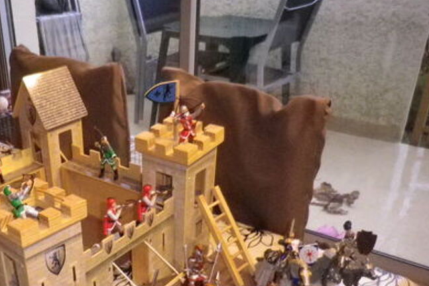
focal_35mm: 45
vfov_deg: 28.9
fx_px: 536
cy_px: 245
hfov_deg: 42.4
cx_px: 113
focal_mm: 5
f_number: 3.2
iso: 800
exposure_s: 1/50
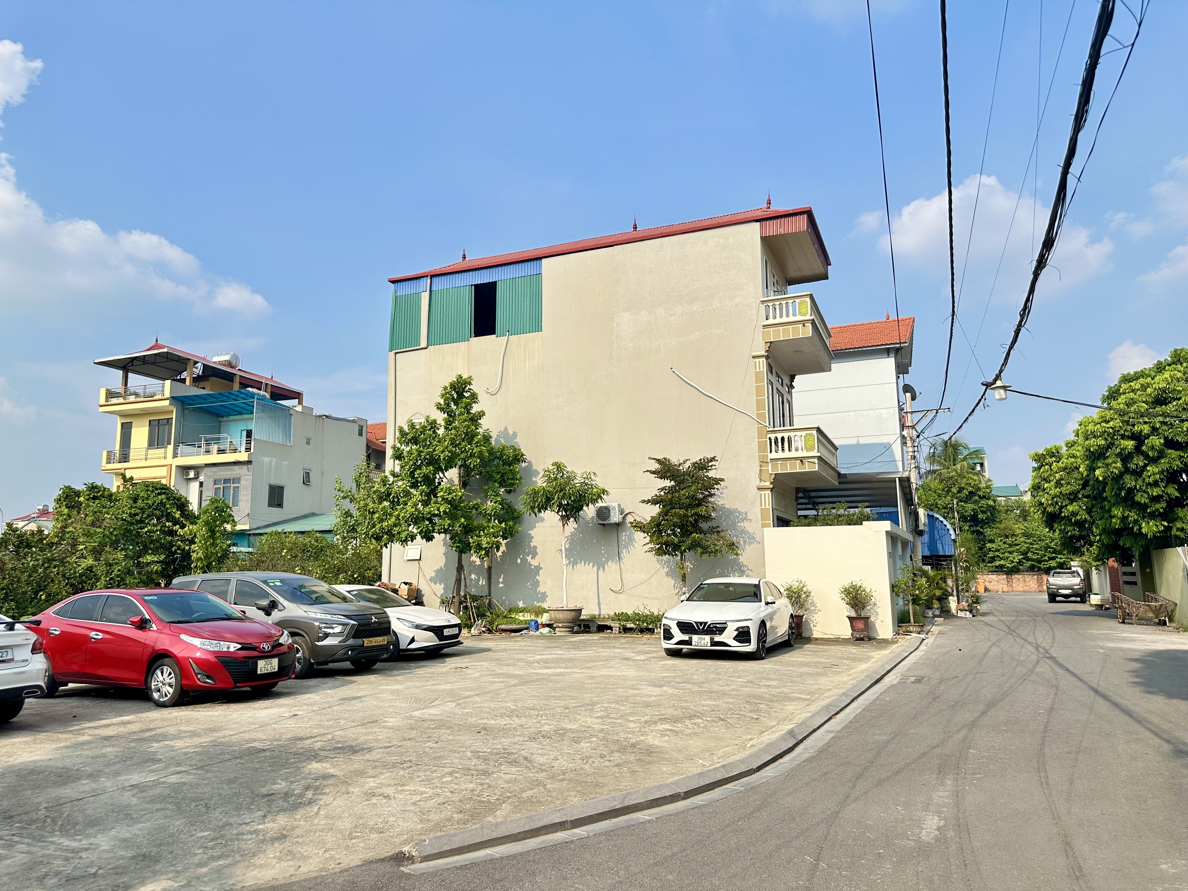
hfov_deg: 71.6
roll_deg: +0.8
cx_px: 594
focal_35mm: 24
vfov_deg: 56.8
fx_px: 824
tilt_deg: +9.9
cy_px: 446
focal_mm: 6.86
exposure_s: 1/2203
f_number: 1.78
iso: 80
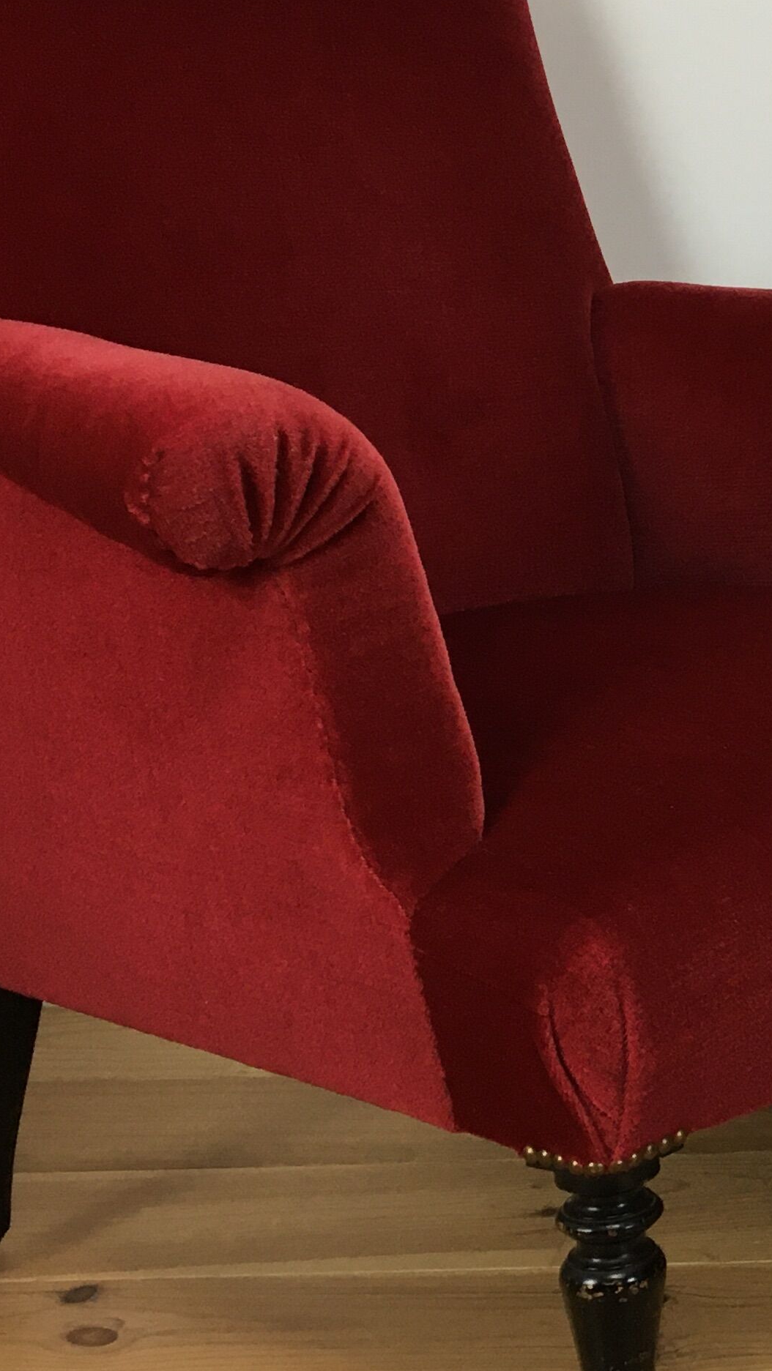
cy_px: 539
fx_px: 2474
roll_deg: +0.9
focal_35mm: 68
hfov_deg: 16.1
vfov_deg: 30.9
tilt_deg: -9.0
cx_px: 1191
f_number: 2.2
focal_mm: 4.15
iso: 50
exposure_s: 1/33
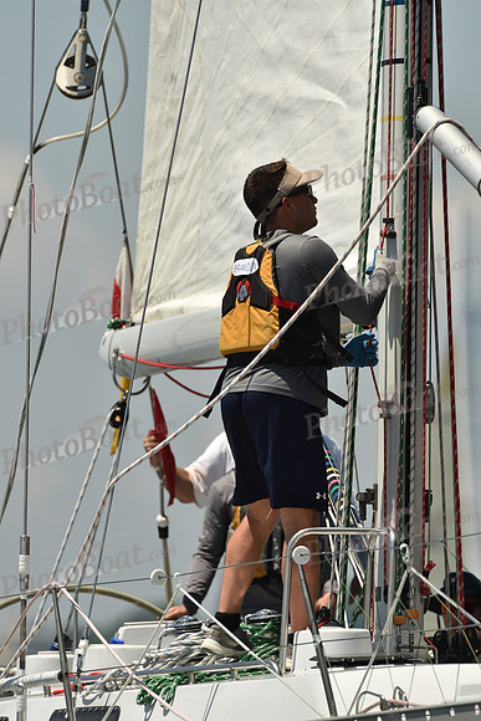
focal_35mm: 600
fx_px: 12017
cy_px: 360
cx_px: 240
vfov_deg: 3.4
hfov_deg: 2.3
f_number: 9
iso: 320
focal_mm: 600
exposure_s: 1/1600
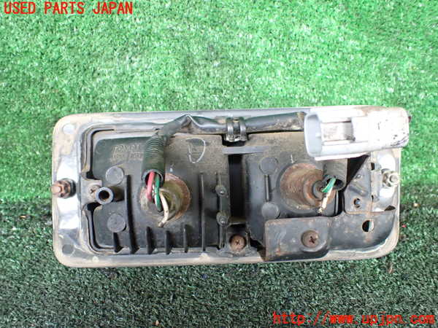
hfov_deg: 60.0
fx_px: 380
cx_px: 219
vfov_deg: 46.8
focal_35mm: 30
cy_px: 164
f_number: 2.3
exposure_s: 1/50
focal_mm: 5.4
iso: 800
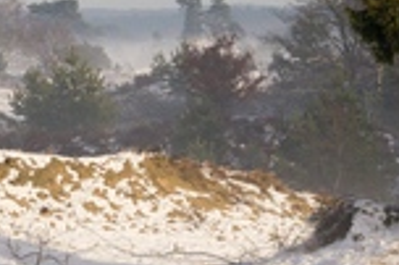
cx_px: 189
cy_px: 38
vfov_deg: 4.6
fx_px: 3288
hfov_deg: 6.9
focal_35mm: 297
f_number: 10
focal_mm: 60
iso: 400
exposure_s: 1/640
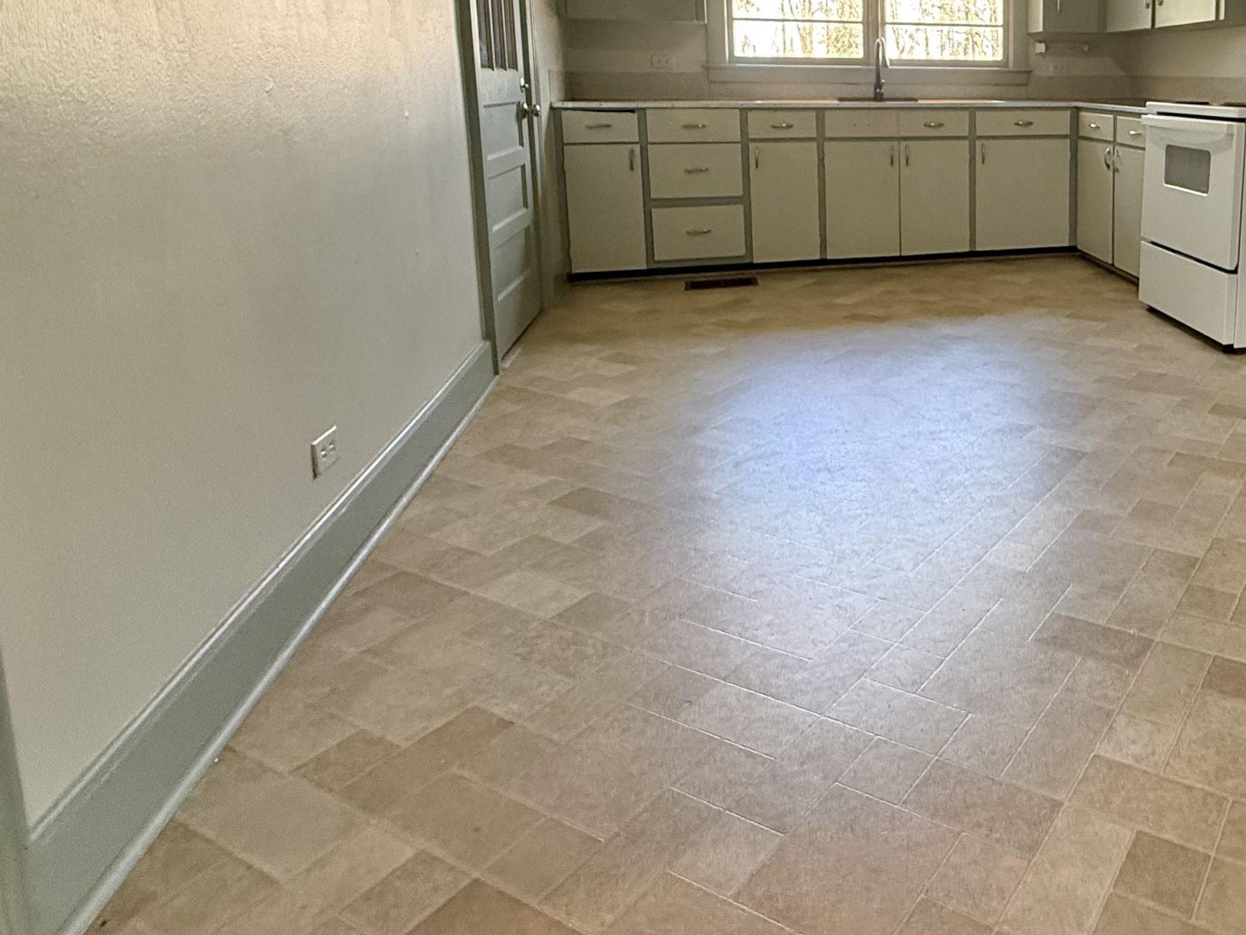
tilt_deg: -8.1
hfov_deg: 59.8
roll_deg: -0.7
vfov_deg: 50.2
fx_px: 936
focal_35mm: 26
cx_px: 1058
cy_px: 201
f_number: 2.2
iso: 320
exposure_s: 1/120
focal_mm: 2.22
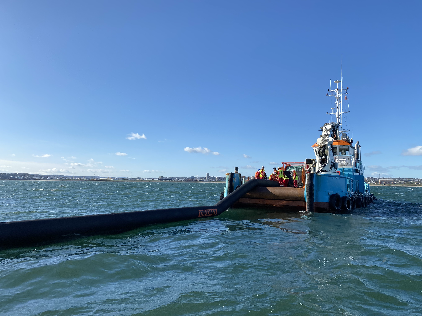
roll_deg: -0.2
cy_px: 158
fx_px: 317
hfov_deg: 67.3
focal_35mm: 26
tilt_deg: +3.4
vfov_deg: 53.1
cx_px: 211
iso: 32
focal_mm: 4.25
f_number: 1.8
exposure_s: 1/2967
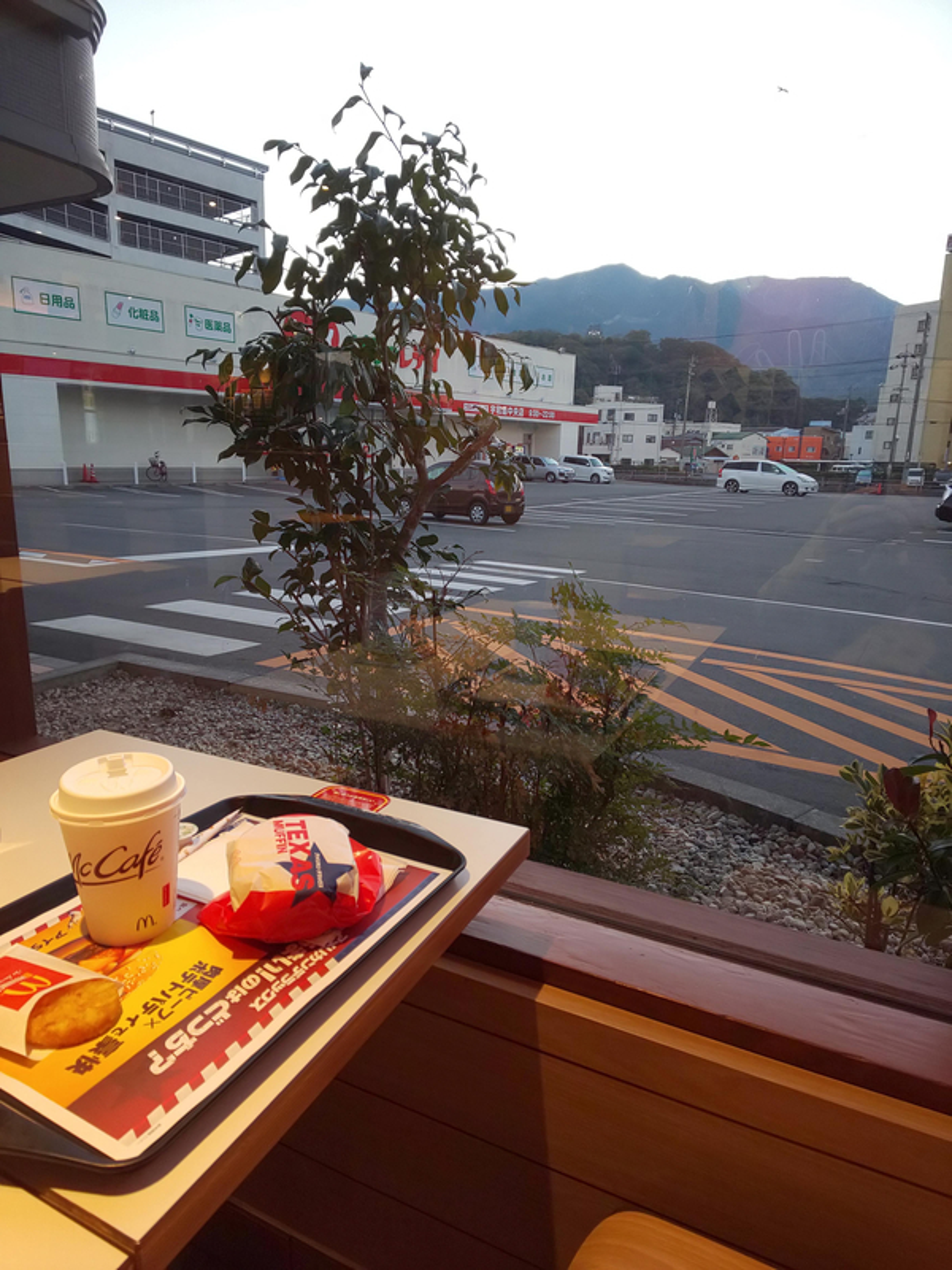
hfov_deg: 66.0
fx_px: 733
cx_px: 476
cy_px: 635
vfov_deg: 81.7
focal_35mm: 20
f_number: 1.94
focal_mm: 3.45
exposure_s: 1/50
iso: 54
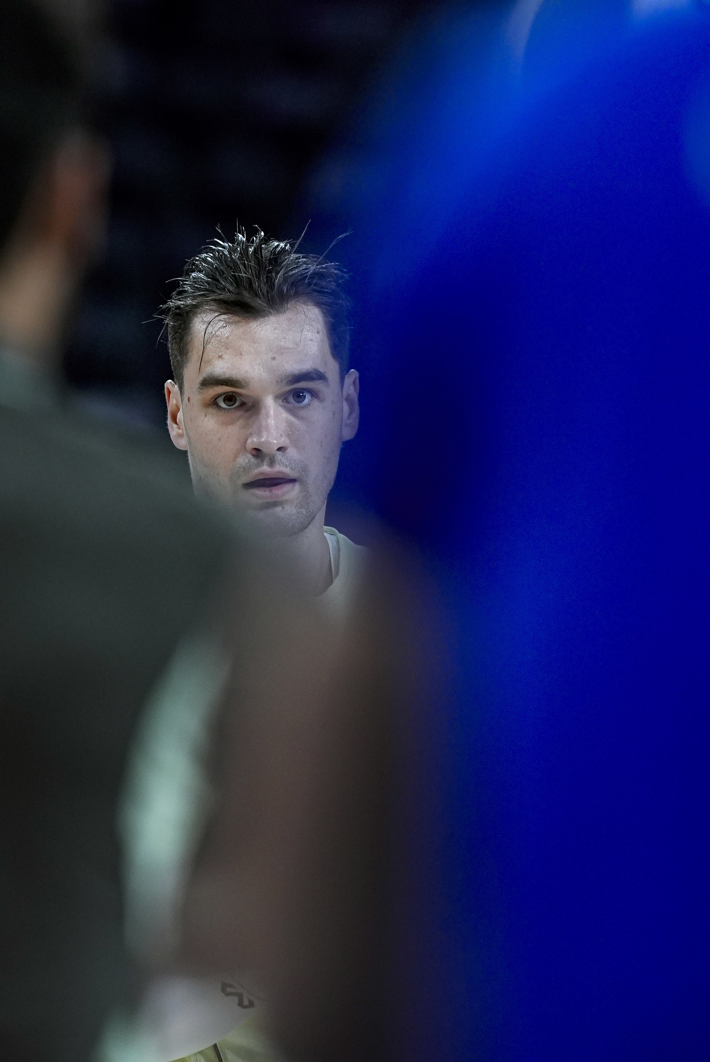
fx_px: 13283
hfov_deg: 3.1
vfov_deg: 4.6
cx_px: 355
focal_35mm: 450
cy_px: 531
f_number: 4
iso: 2000
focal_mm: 300
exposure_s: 1/640
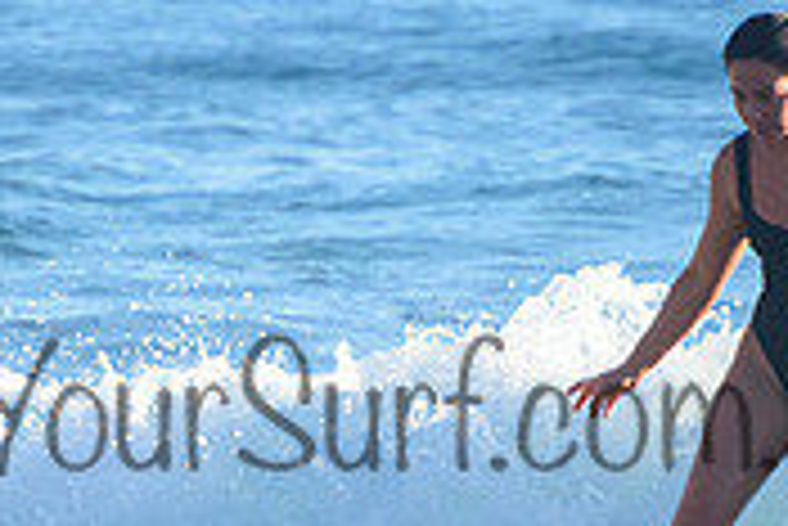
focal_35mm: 1988
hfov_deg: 1.0
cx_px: 437
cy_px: 366
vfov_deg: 0.7
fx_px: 43550
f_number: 5.6
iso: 640
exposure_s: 1/2500
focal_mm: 400
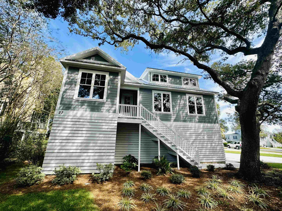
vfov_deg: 85.7
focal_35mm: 14
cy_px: 106
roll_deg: -1.1
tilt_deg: +16.2
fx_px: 114
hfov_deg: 102.1
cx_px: 141
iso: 40
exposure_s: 1/437
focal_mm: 2.22
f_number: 2.2
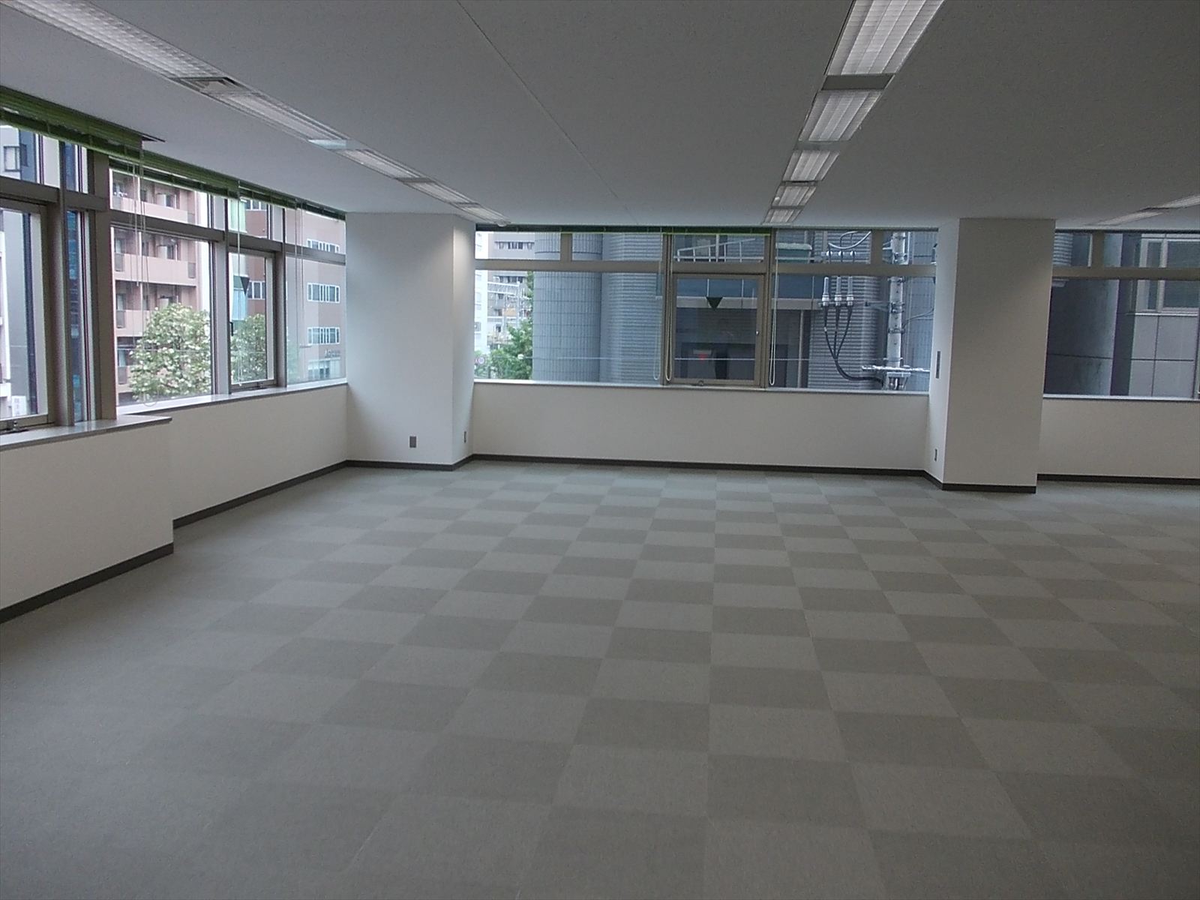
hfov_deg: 63.4
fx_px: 971
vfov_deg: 49.7
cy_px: 450
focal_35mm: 28
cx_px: 600
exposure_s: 1/80
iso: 80
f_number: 2.7
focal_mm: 4
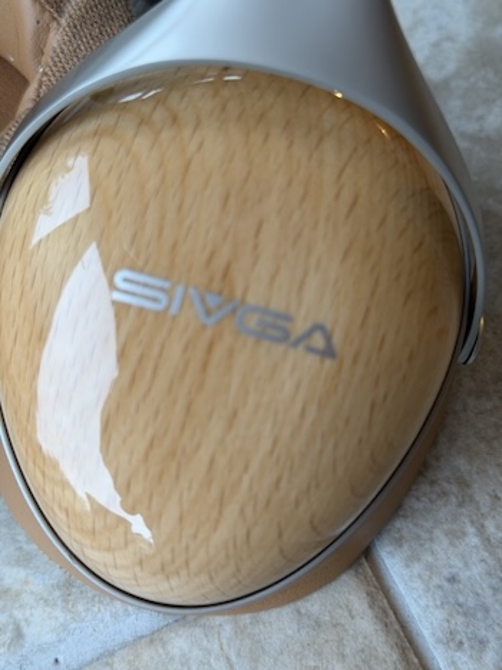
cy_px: 335
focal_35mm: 48
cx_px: 251
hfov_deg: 30.3
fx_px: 929
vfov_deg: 39.7
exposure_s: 1/50
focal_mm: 6.76
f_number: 1.78
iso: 125
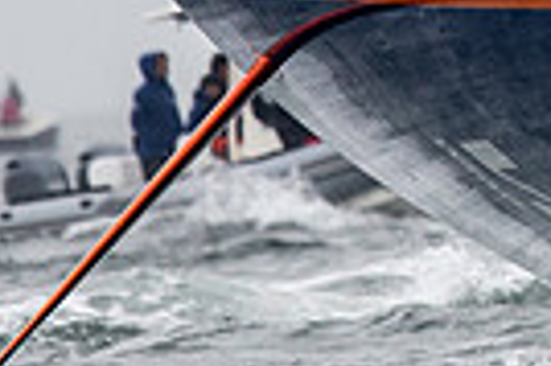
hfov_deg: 0.9
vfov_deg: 0.6
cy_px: -357
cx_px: 977
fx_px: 33509
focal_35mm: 2192
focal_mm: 300
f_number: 4
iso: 1000
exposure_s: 1/5000
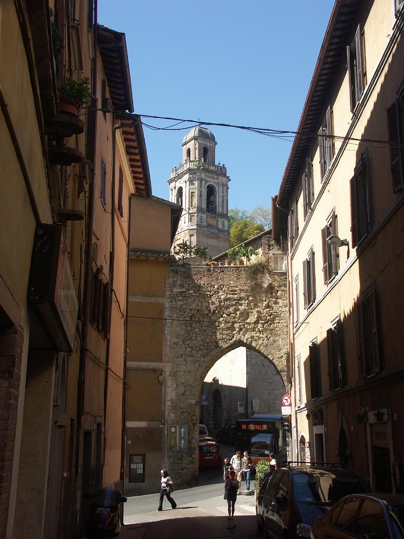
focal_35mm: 40
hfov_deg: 36.0
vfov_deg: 46.8
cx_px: 202
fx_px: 622
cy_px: 270
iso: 64
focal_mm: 10.35
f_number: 5.6
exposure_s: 1/160
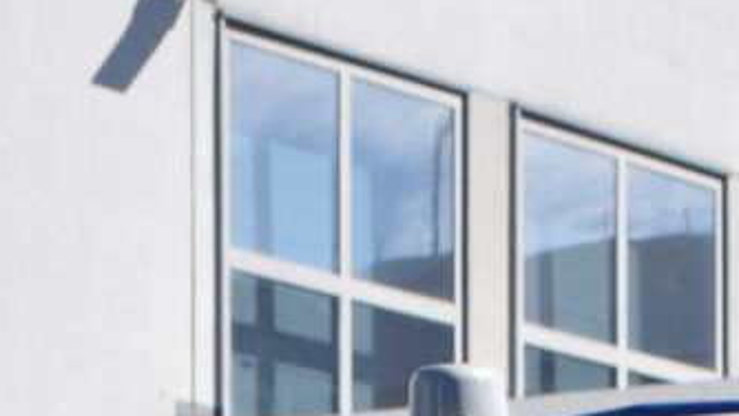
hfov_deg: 6.9
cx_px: 155
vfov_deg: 3.6
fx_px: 6134
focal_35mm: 313
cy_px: 1866
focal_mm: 26
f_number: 10
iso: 200
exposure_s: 1/400
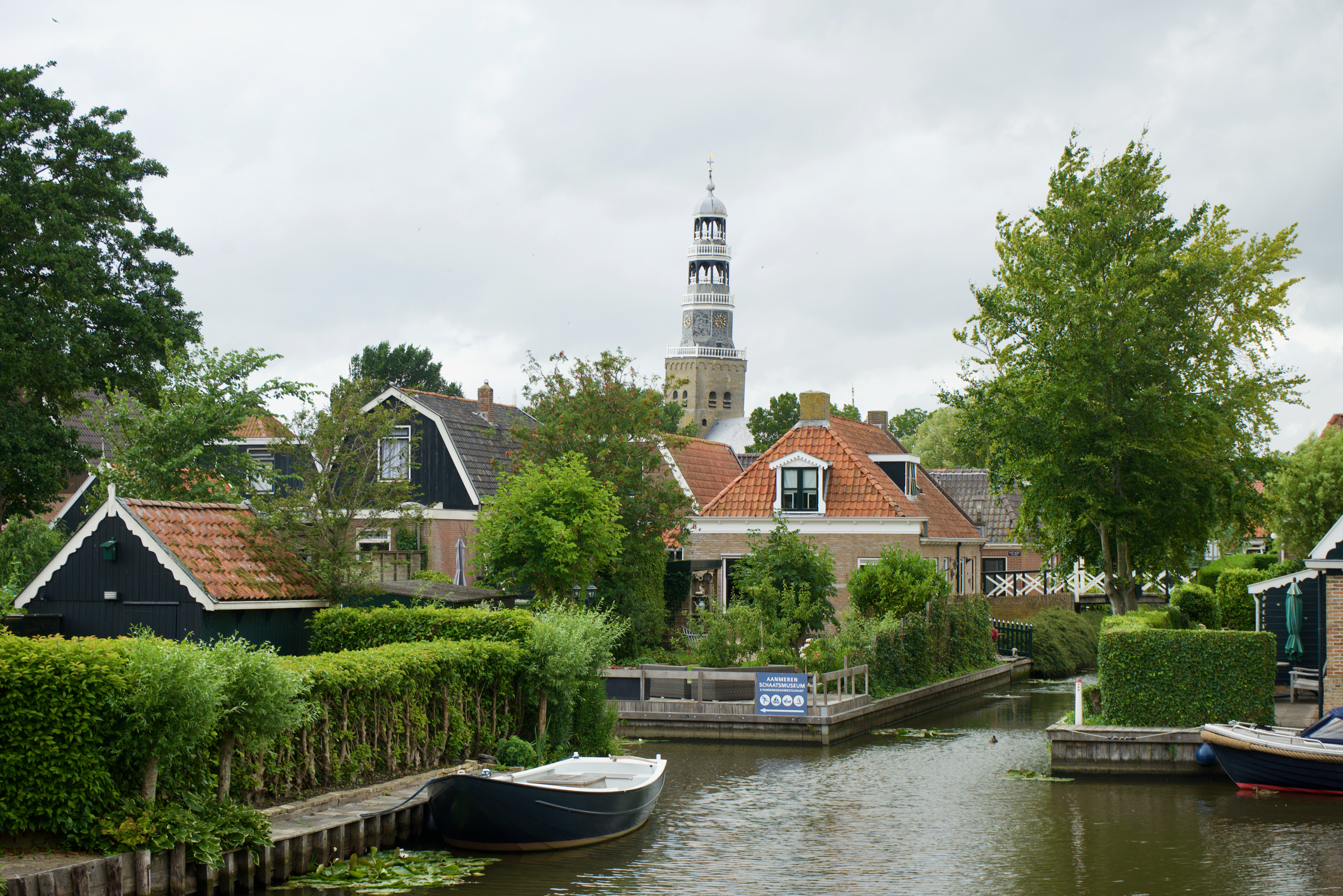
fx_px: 2387
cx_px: 672
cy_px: 448
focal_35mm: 64
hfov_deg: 31.4
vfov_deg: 21.2
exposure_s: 1/125
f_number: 9
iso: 100
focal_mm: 64
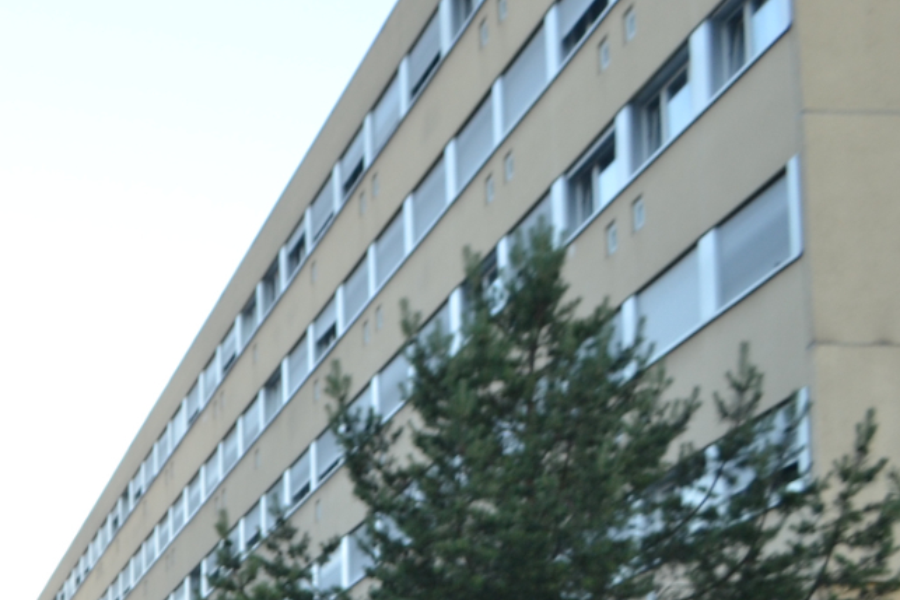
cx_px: -406
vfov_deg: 15.0
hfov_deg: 20.6
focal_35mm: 86
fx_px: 2150
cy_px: 830
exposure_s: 1/125
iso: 140
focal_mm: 18
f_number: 4
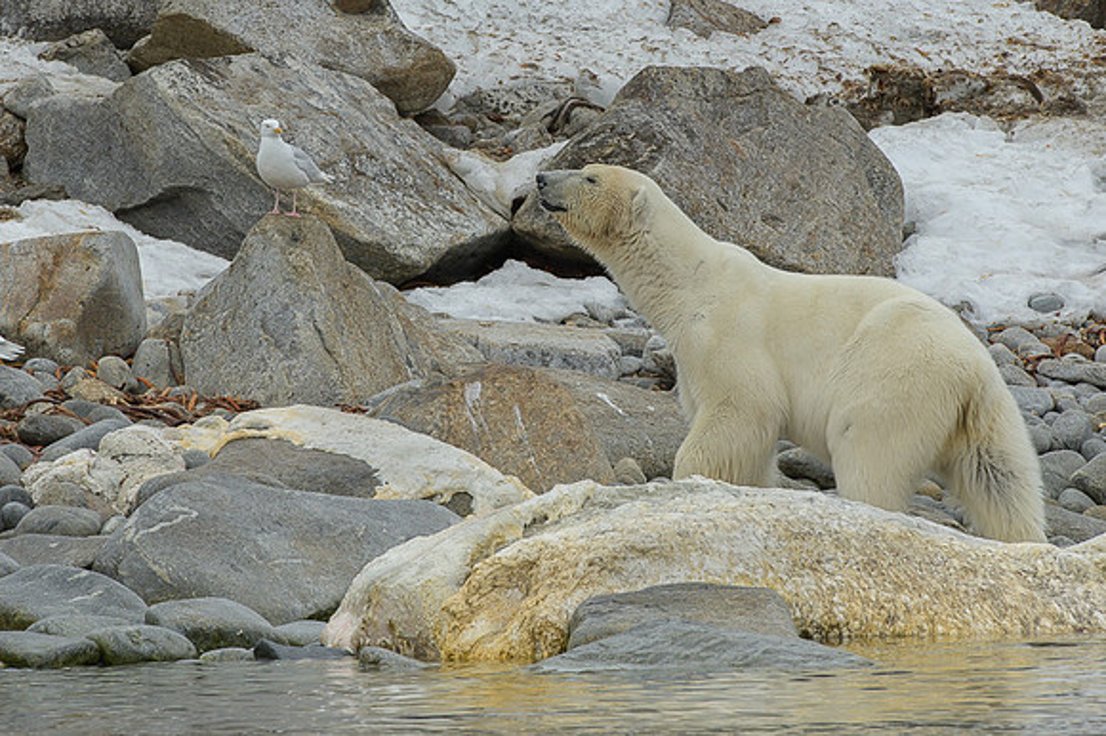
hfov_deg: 7.0
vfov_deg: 4.7
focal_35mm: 294
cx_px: 531
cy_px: 222
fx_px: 9030
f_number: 10
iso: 800
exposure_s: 1/1000
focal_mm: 200
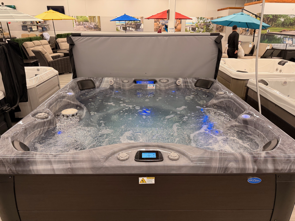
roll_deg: -0.7
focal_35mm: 24
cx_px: 148
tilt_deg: -22.7
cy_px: 110
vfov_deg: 56.8
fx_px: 205
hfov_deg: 71.6
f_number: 1.78
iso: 200
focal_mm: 6.76
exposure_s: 1/120
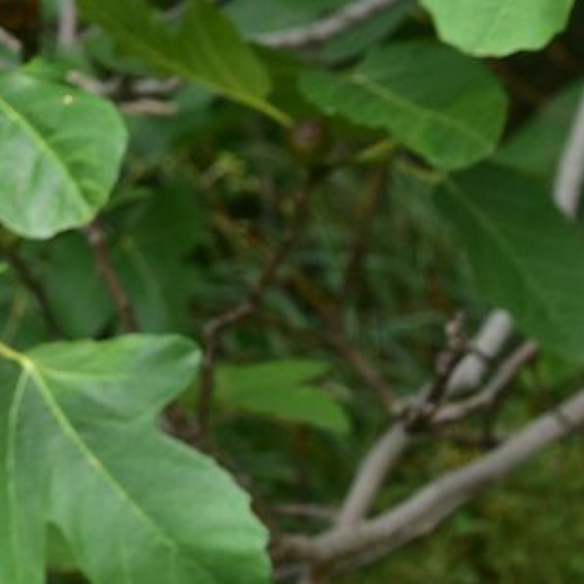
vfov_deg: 9.7
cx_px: -487
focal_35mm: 180
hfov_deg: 9.2
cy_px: 450
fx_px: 3436
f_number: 8
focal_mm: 50
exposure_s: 1/125
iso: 320
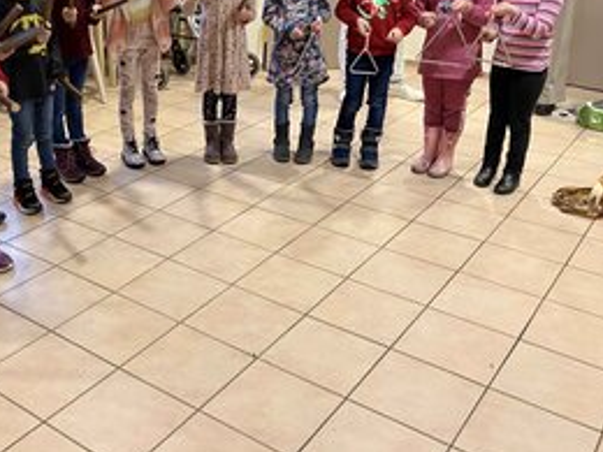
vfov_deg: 33.1
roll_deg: -0.6
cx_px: 188
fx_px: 749
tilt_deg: -20.6
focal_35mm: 43
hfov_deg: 43.1
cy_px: 125
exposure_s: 1/50
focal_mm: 3.99
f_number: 1.8
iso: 160
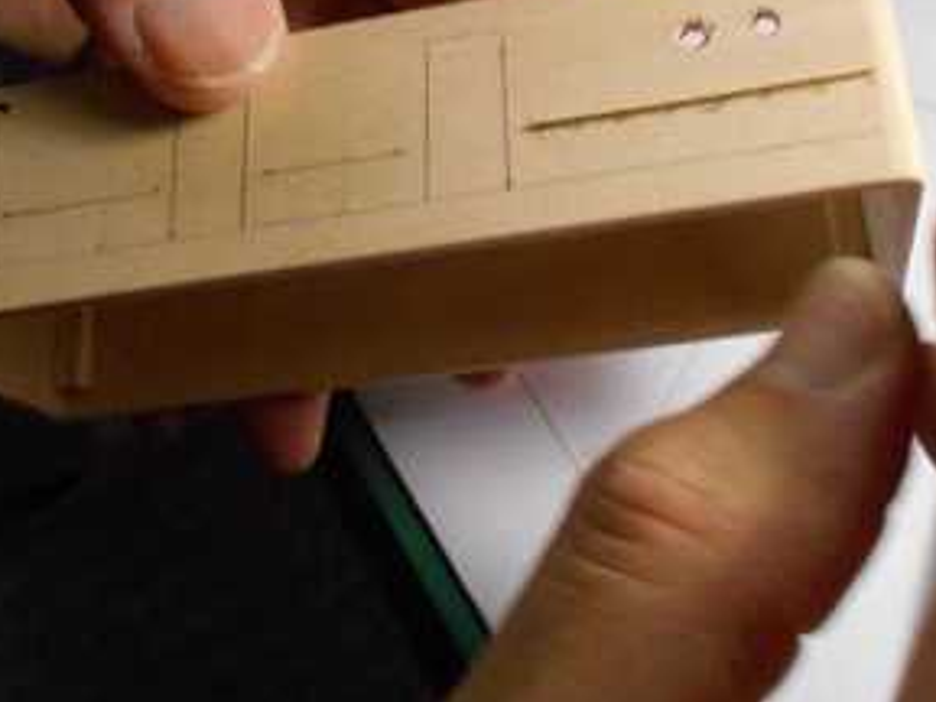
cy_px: 99
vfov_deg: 27.2
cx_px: 426
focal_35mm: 52
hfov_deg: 36.8
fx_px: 1406
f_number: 3.4
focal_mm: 5.1
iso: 640
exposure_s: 1/250
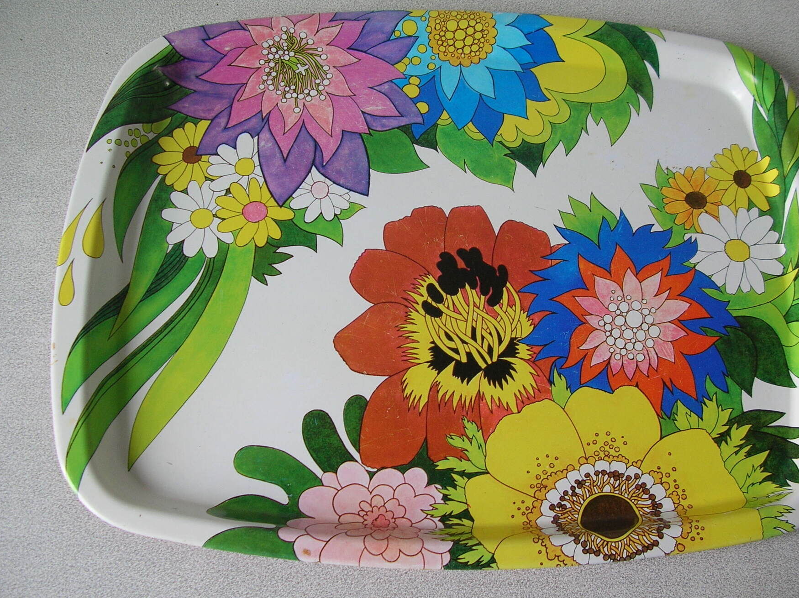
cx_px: 453
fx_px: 923
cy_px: 294
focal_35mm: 40
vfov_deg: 35.9
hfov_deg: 46.7
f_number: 2.8
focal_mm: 5.8
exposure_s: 1/14.2
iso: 50
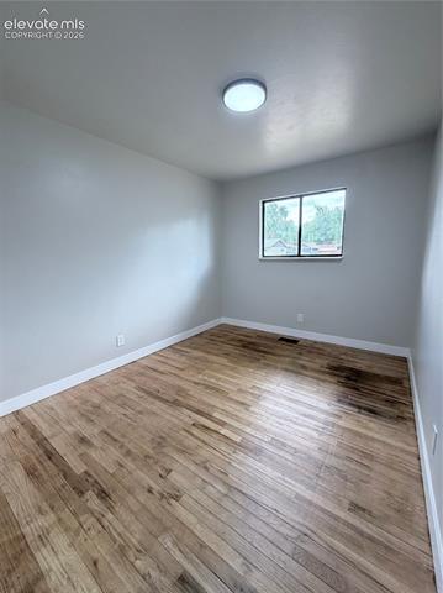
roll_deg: +1.3
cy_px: 296
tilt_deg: -10.4
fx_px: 239
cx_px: 222
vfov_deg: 102.1
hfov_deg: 85.6
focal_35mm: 14
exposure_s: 1/120
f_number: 2.2
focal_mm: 2.22
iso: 200
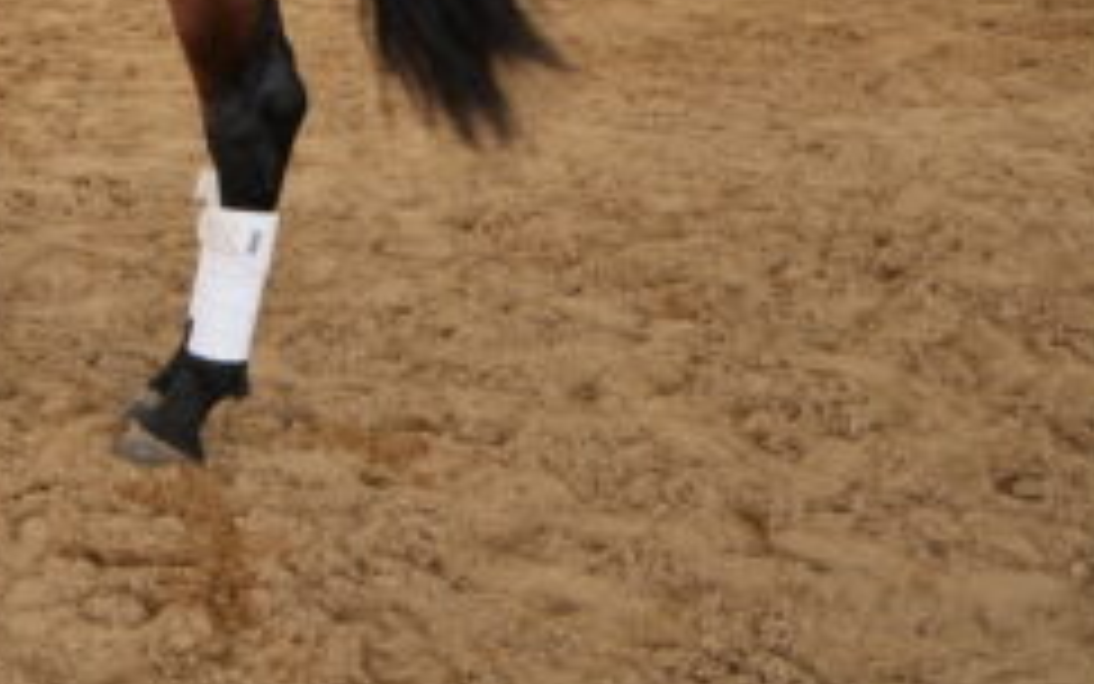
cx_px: -158
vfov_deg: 14.3
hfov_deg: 22.1
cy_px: -180
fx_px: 2624
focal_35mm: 88
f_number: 4.5
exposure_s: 1/60
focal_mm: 35
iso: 250
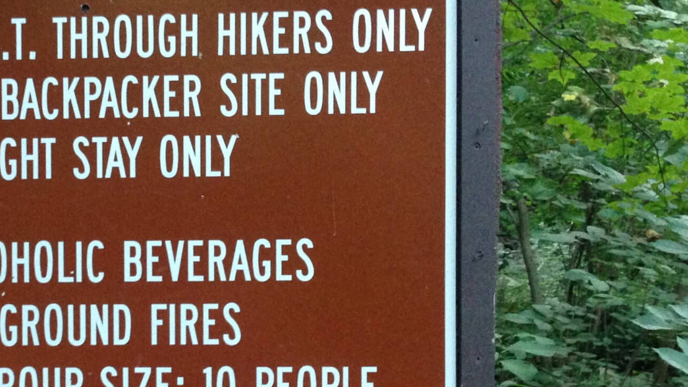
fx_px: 1295
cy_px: 356
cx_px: 83
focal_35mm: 71
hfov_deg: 28.7
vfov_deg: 16.7
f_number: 2.4
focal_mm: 4.13
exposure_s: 1/17
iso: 400
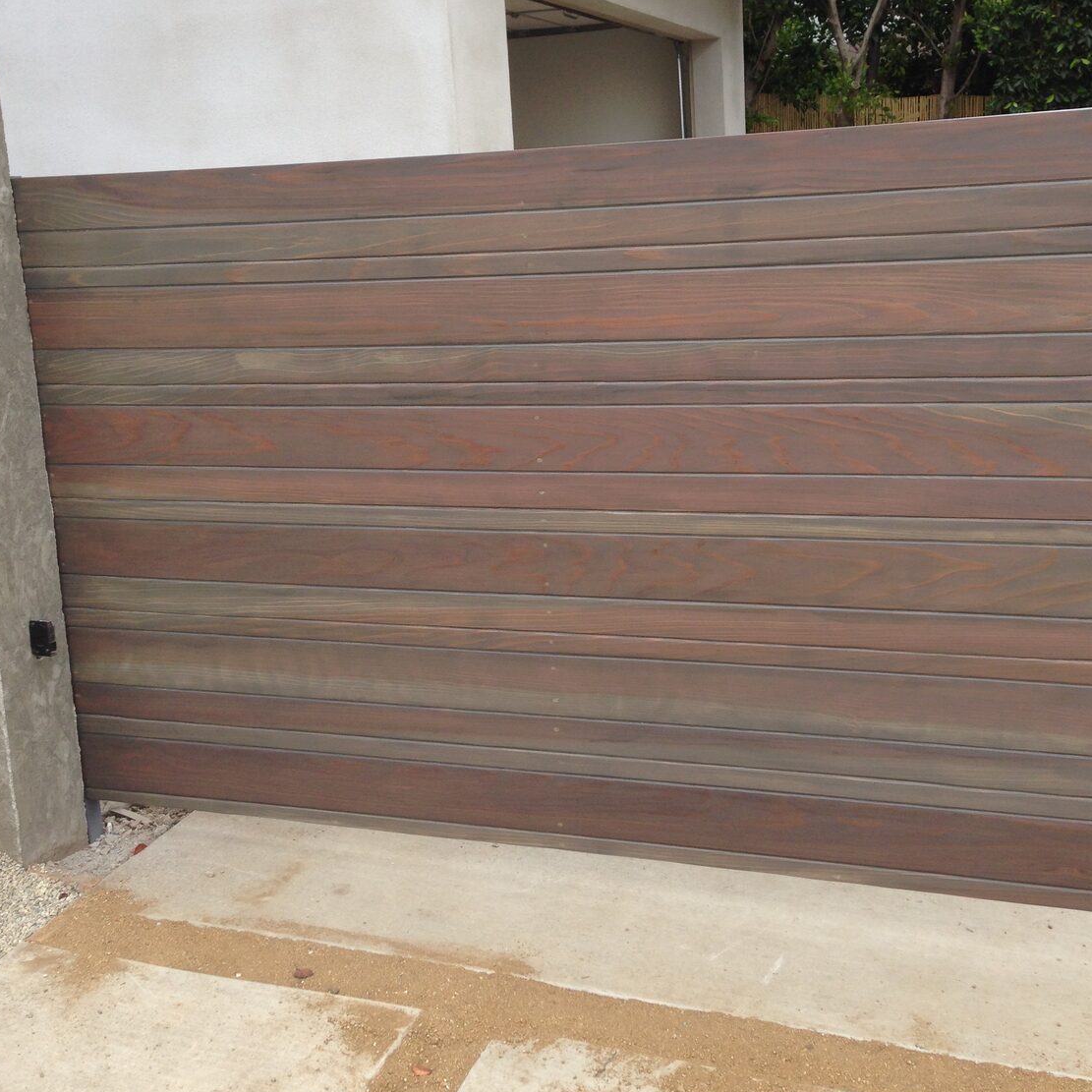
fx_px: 1499
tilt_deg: -2.5
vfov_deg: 39.9
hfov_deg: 40.0
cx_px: 583
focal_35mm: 42
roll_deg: +2.3
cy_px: 439
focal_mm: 4.12
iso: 50
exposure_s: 1/797
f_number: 2.4
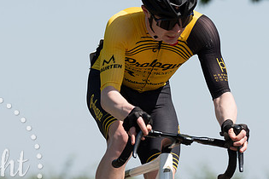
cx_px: 138
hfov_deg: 4.8
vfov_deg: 3.2
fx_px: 3228
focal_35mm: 432
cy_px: 95
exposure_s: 1/800
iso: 100
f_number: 4.5
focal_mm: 200
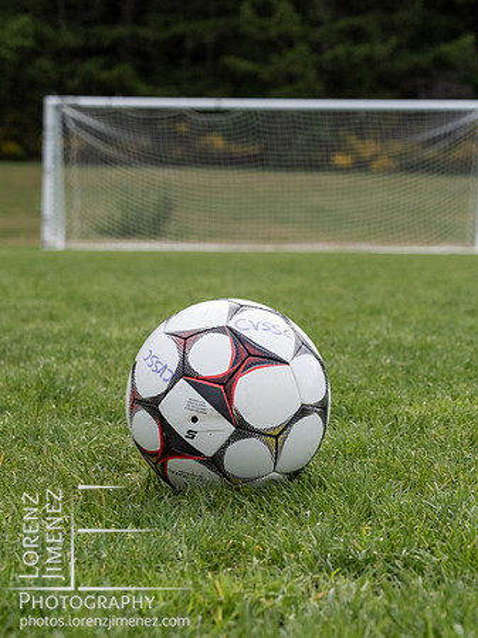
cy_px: 319
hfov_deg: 13.4
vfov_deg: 17.9
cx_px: 239
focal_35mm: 110
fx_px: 2027
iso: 1250
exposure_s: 1/1250
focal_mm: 55
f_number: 5.6
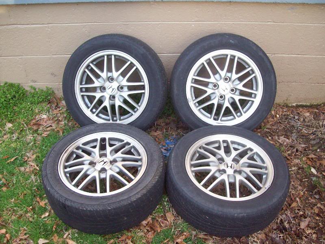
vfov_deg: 39.7
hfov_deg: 51.4
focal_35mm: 36
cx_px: 162
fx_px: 338
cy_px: 122
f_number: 2.7
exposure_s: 1/141
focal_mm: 6
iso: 200
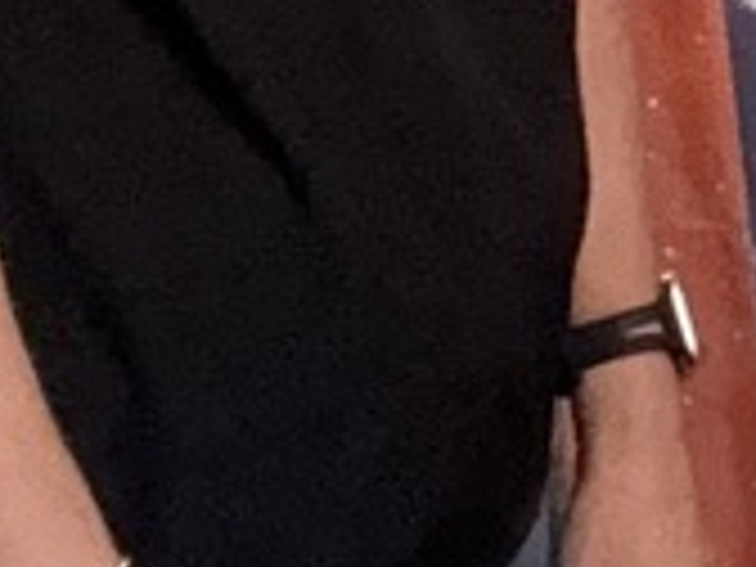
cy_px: -562
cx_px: 1377
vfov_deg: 9.9
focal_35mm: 140
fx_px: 3058
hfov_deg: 12.8
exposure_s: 1/40
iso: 250
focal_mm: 2.69
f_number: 1.9
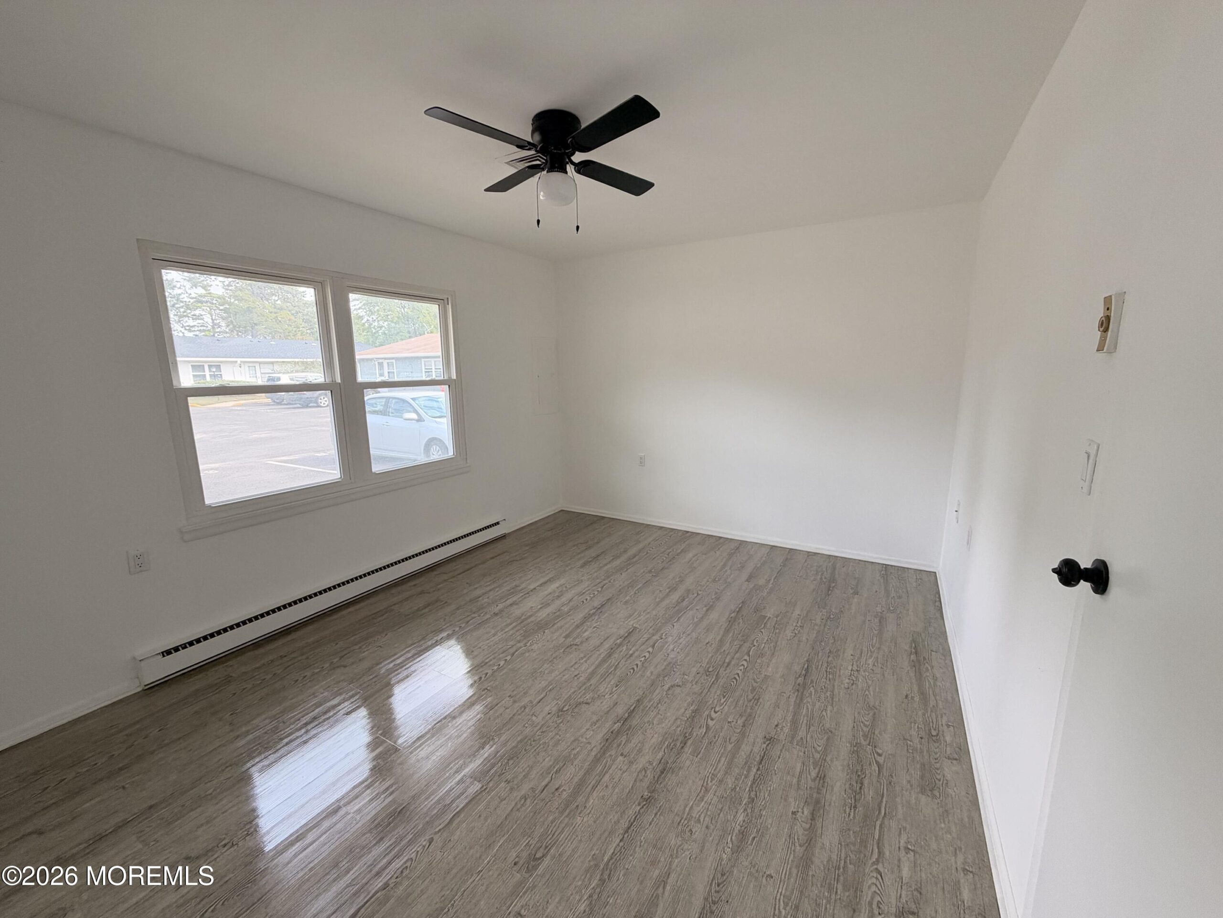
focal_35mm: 14
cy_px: 459
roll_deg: +1.0
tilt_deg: -9.7
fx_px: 495
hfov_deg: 102.1
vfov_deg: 85.7
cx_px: 612
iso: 160
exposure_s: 1/121
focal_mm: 2.22
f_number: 2.2
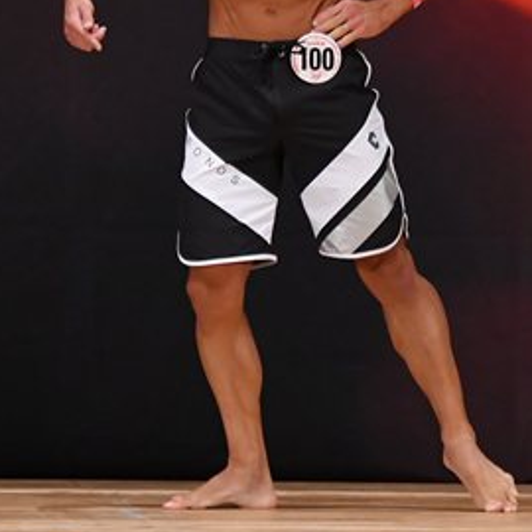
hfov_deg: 2.5
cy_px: 81
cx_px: 340
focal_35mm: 694
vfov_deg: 2.5
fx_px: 12067
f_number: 5.6
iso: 3200
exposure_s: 1/400
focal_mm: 190
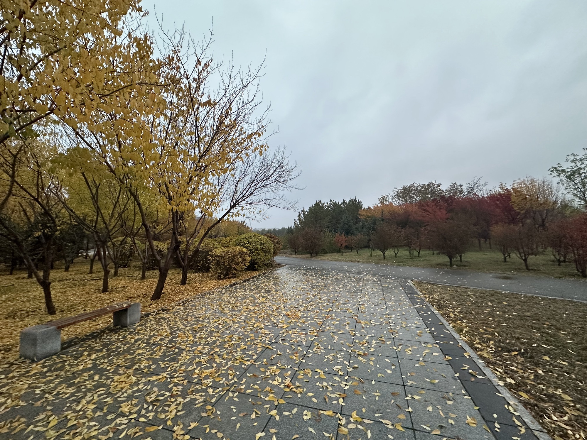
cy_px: 220
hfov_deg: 102.1
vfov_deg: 85.7
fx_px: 237
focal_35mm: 14
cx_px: 294
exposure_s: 1/60
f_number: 2.2
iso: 320
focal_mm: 2.22
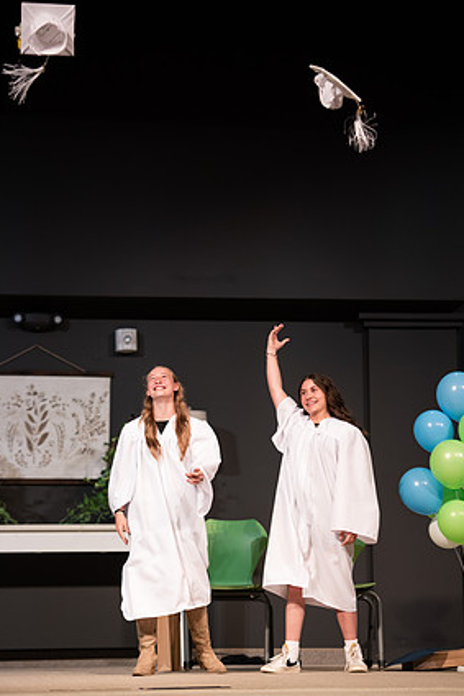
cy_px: 348
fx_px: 2376
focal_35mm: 123
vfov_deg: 16.6
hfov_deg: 11.2
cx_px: 238
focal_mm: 116
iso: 800
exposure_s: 1/250
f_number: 2.8
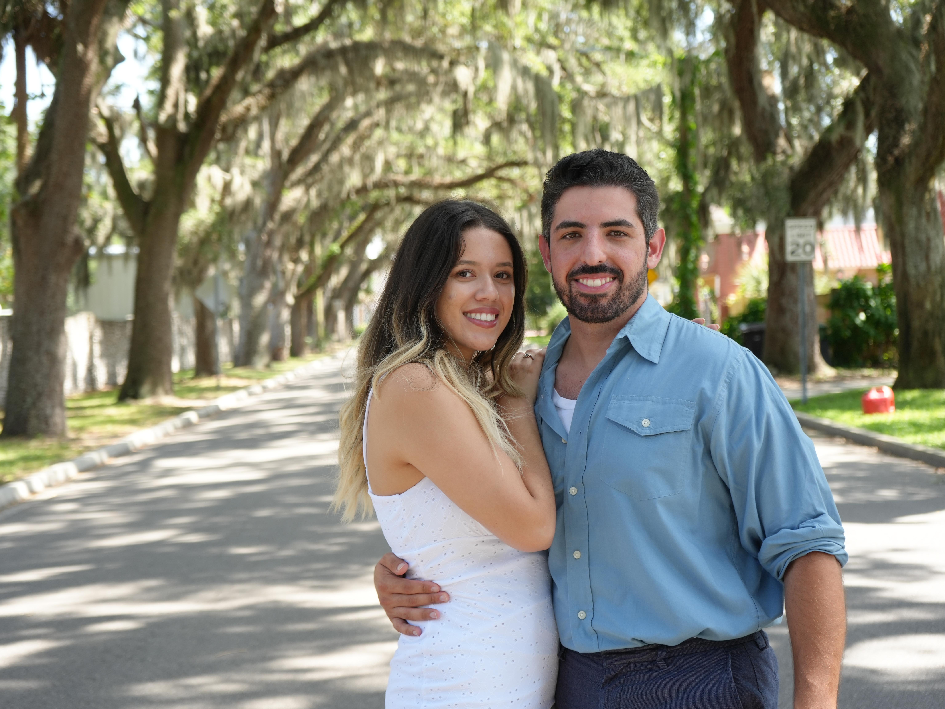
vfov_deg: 26.1
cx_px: 438
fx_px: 1529
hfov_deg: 34.3
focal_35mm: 56
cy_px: 360
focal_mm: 51
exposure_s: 1/160
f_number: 4.5
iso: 250
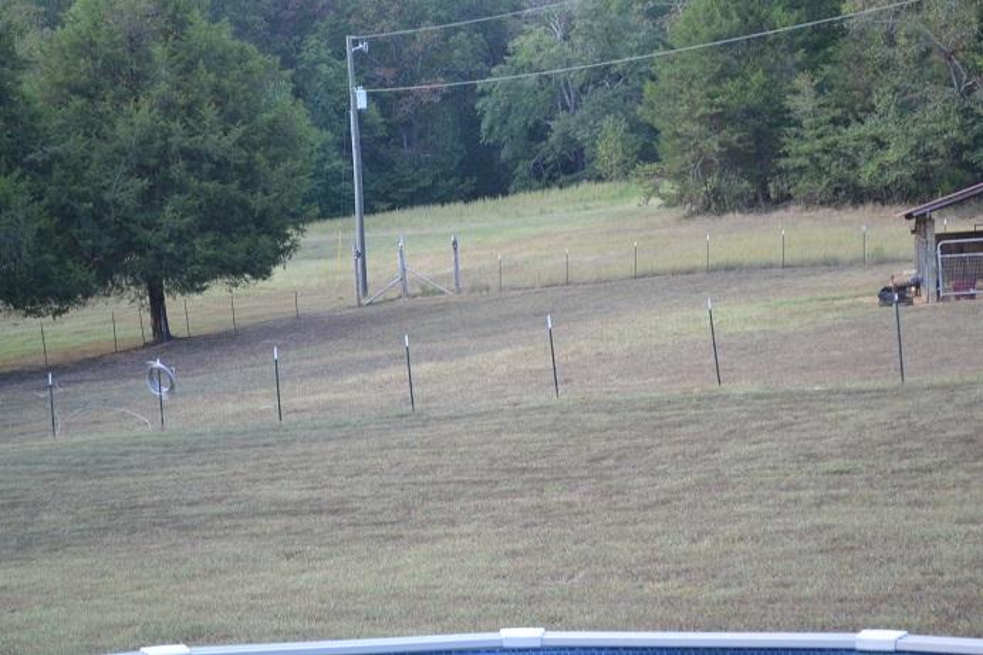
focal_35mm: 82
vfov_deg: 16.5
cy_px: 328
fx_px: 2252
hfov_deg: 24.6
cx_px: 492
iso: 360
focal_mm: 55
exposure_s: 1/125
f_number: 5.6
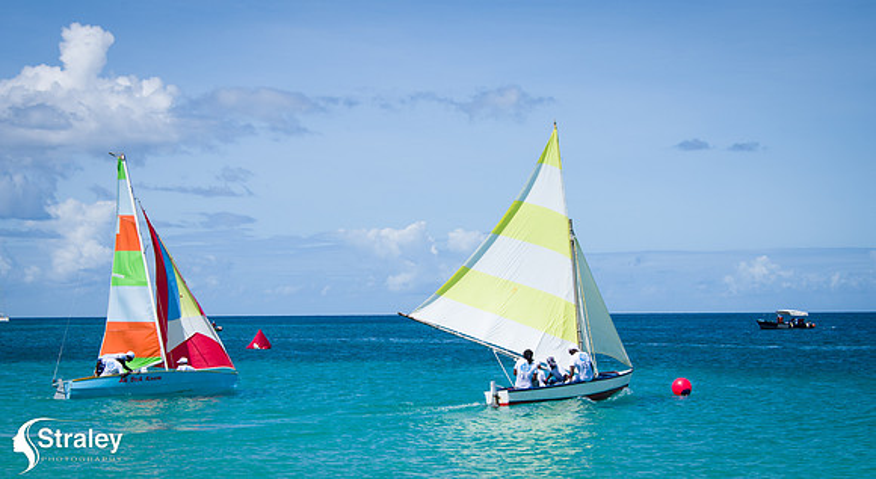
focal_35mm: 91
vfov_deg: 12.9
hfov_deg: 23.4
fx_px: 2111
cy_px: 306
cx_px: 416
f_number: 8
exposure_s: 1/320
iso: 64
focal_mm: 78
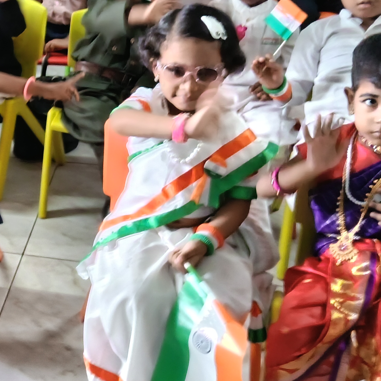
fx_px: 834
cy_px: 110
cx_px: -65
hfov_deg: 23.7
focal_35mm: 67
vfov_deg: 25.5
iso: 1250
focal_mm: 3.98
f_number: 1.8
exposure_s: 1/25
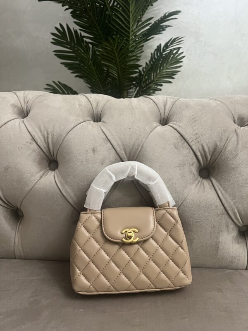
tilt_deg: -21.6
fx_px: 248
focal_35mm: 26
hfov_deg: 53.1
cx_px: 124
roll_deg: -2.5
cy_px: 166
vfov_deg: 67.3
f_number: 1.5
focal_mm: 5.7
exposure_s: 1/50
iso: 400
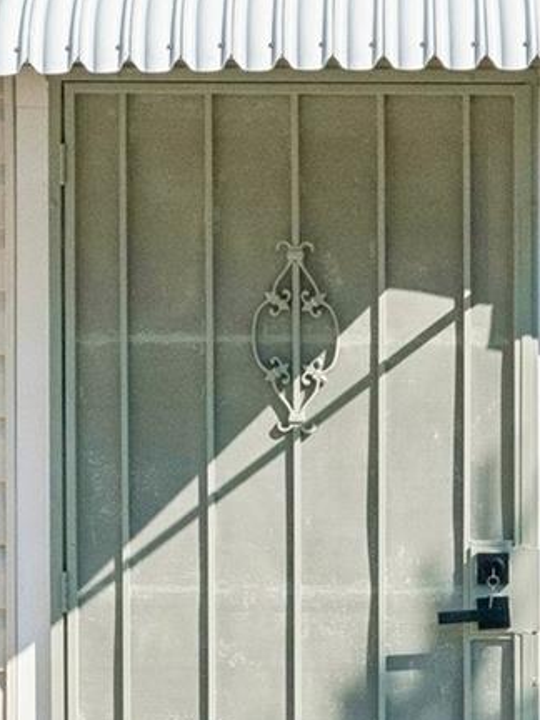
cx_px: 595
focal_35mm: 121
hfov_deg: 12.0
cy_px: 510
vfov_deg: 16.2
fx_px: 2517
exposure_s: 1/4000
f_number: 8
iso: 800
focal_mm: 23
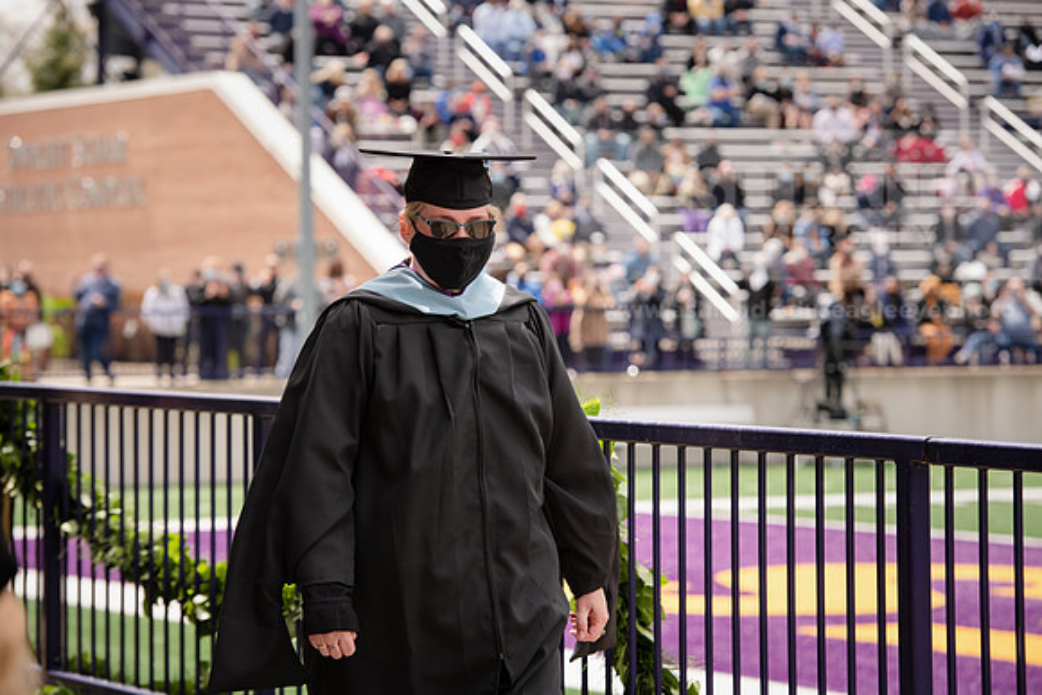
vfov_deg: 10.2
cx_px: 521
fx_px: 3908
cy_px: 348
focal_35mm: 135
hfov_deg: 15.2
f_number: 5.6
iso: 400
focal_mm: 135
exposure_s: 1/640
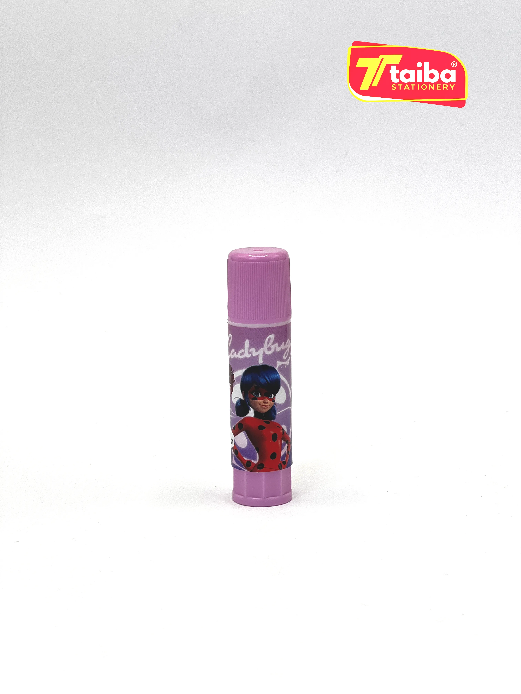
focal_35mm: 77
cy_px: 347
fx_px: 1545
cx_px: 260
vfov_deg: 25.3
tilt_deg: -10.3
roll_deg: -0.6
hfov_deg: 19.1
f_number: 2.8
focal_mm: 9
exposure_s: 1/259
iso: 32
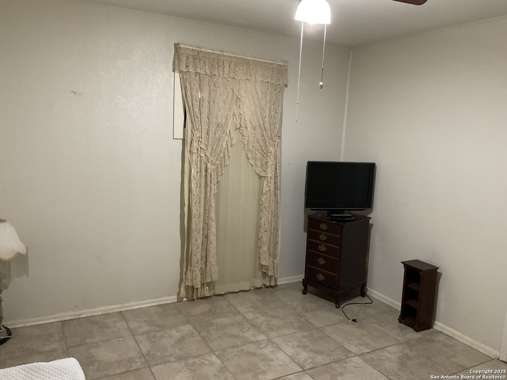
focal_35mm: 29
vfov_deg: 48.2
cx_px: 254
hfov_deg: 61.7
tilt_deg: -8.2
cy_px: 190
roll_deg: -1.7
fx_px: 425
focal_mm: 3
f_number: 1.8
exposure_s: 1/40
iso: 200
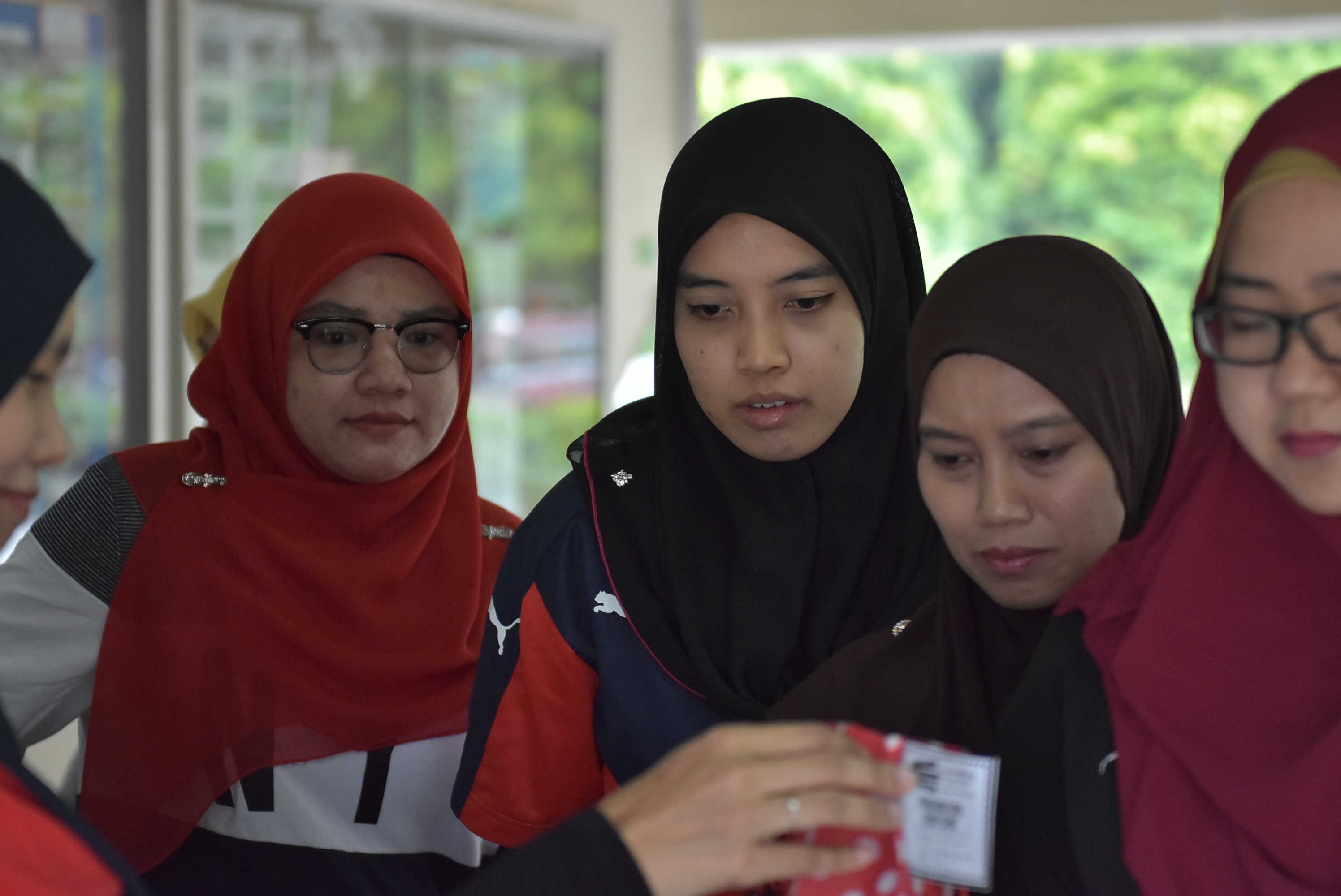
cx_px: 670
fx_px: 3914
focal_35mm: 105
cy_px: 448
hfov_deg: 19.4
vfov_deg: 13.1
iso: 1600
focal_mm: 70
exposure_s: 1/200
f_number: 2.8
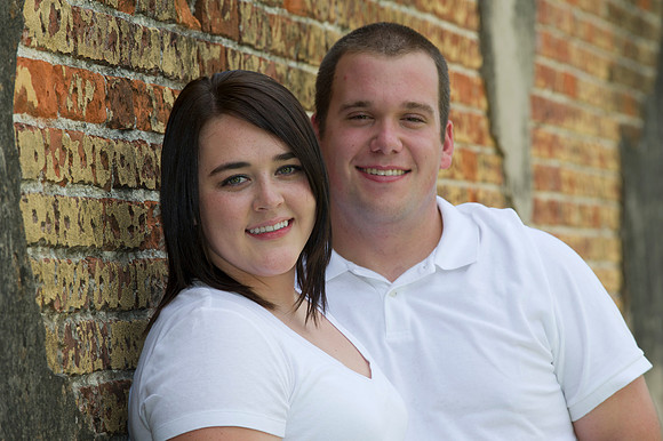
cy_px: 220
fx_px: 3681
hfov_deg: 10.3
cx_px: 332
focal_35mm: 200
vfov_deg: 6.9
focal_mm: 200
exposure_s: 1/125
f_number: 7.1
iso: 200
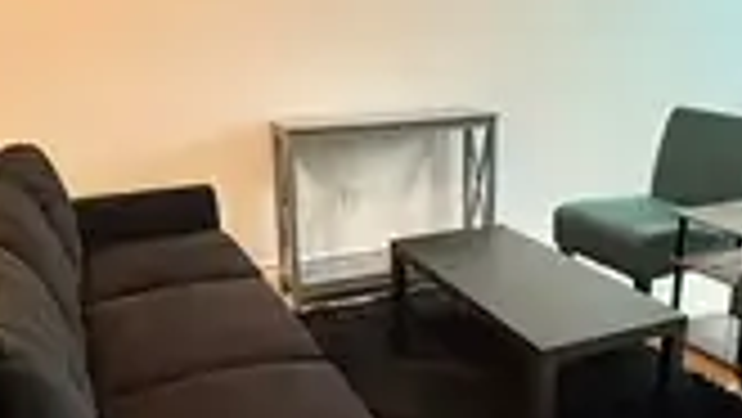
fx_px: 728
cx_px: 418
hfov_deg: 53.8
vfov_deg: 32.0
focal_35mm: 37
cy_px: 202
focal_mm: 2.22
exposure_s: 1/60
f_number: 2.2
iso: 250
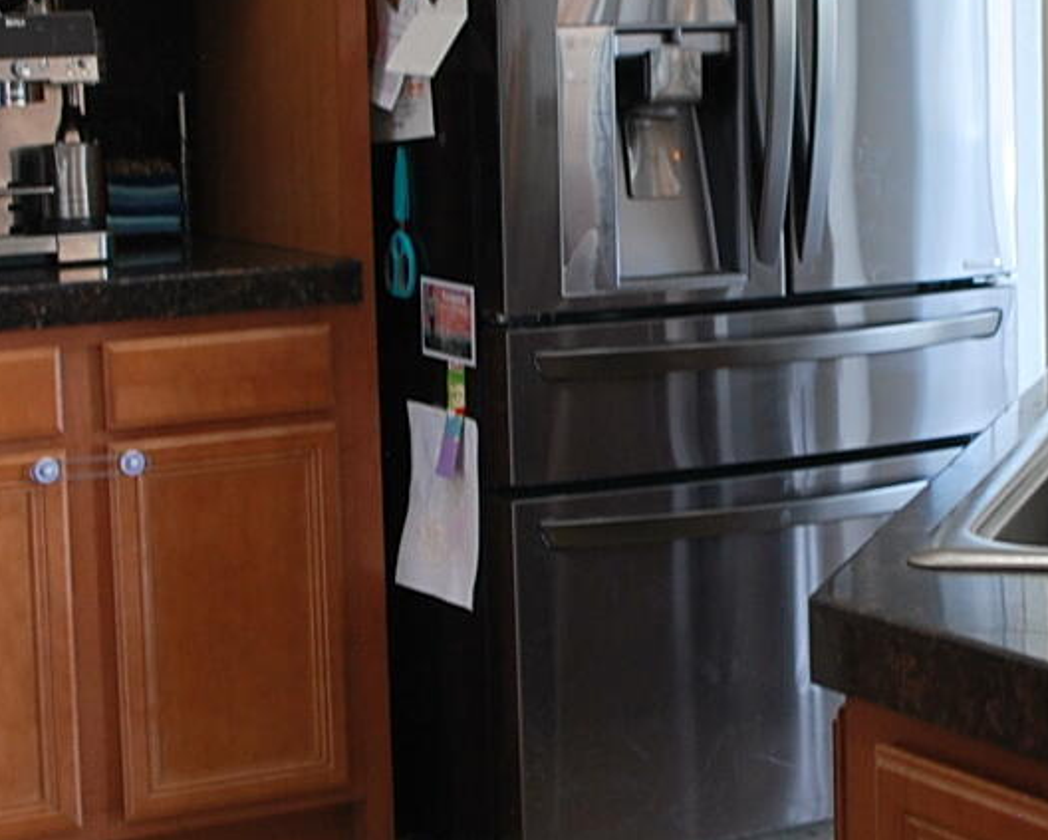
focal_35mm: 93
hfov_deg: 20.4
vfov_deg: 16.5
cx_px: 796
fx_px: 2886
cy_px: 258
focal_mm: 18
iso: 200
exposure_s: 1/30
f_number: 3.5
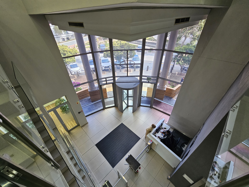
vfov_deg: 89.9
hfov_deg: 106.2
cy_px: 94
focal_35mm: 13
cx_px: 124
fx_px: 94
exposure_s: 1/50
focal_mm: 2.2
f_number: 2.2
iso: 125
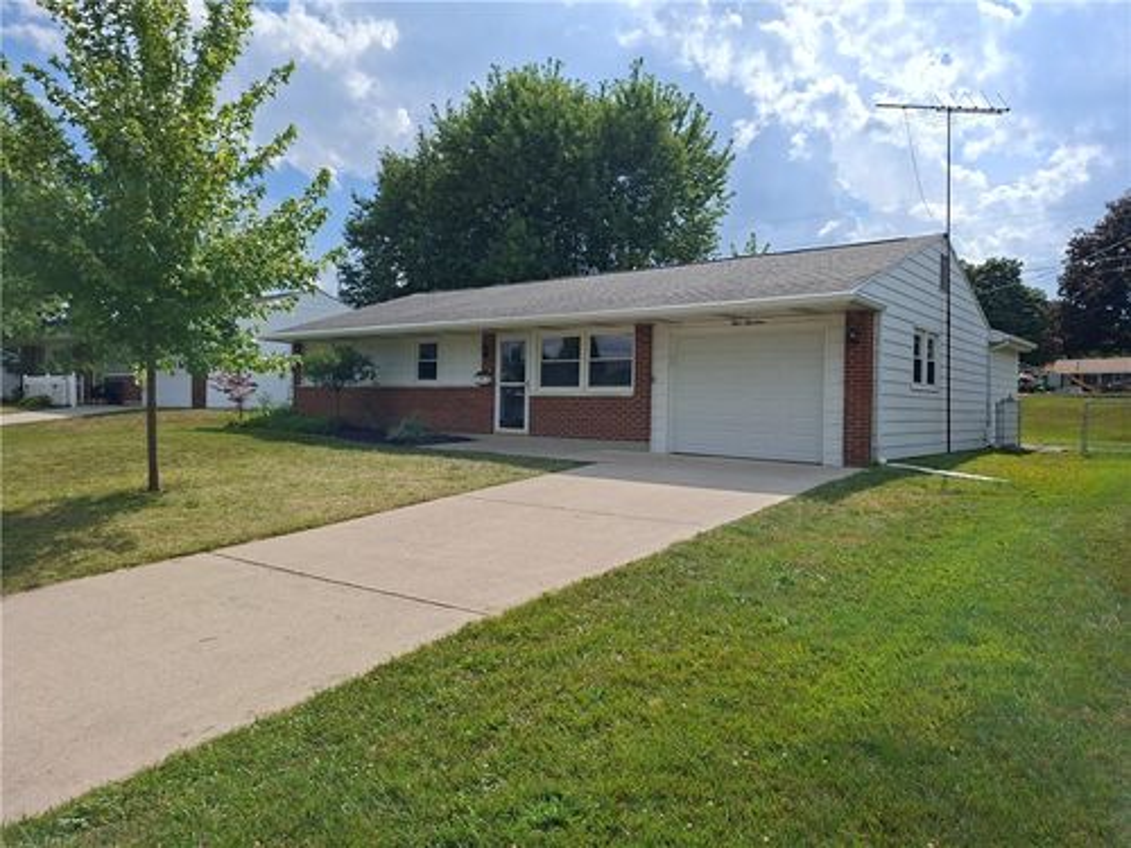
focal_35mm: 23
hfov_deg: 73.9
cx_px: 566
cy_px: 424
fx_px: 751
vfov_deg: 58.9
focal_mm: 5.54
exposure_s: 1/4202
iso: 50
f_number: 1.8
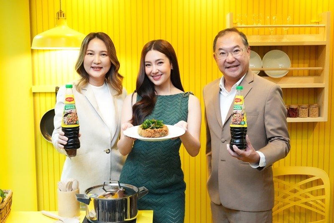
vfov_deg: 28.6
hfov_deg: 41.9
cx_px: 167
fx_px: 436
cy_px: 112
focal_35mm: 47
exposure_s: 1/200
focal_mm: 47
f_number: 8
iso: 10000
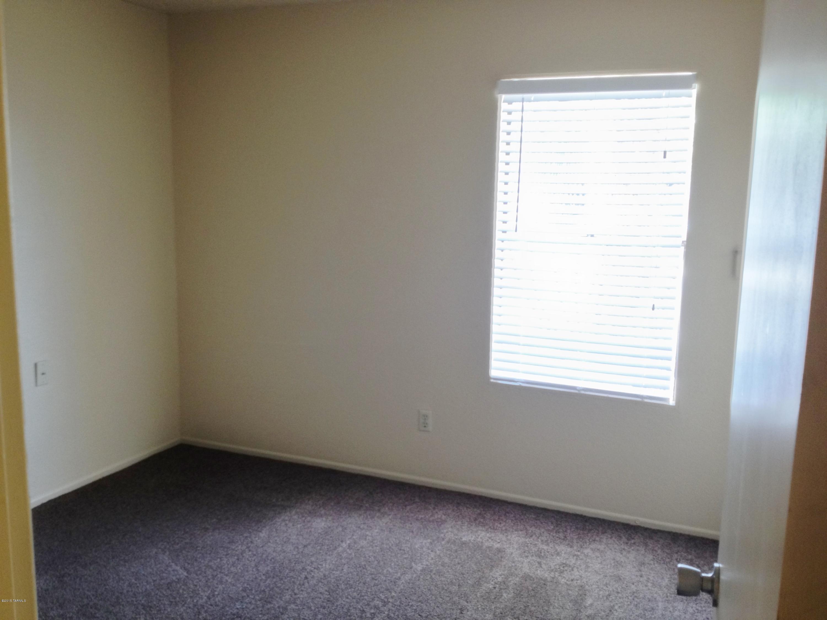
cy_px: 310
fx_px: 836
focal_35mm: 35
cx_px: 414
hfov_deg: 52.6
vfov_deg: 40.7
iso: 125
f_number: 2.4
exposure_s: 1/20
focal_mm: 4.28
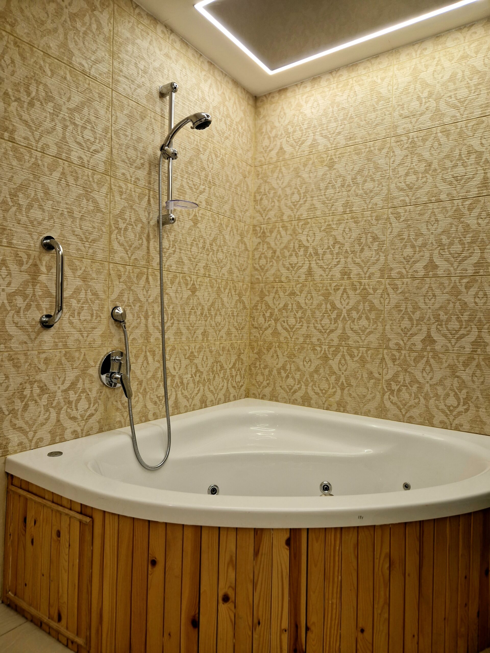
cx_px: 245
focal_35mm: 23
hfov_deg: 58.9
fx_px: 434
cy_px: 326
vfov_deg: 73.9
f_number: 1.8
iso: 80
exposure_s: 1/100
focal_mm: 5.4
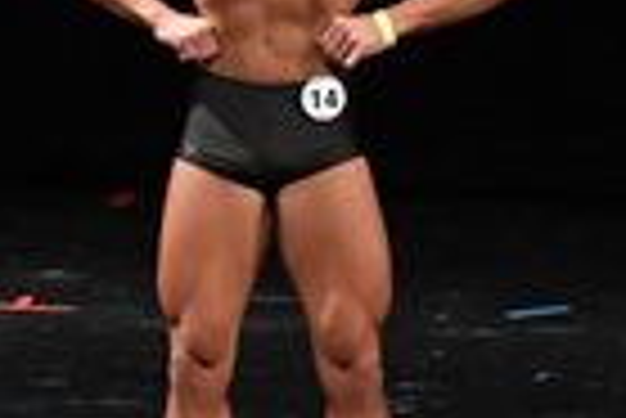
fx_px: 11906
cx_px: -209
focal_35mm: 684
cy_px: 36
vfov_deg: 2.0
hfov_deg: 3.0
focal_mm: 82
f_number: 5.6
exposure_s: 1/400
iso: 3200
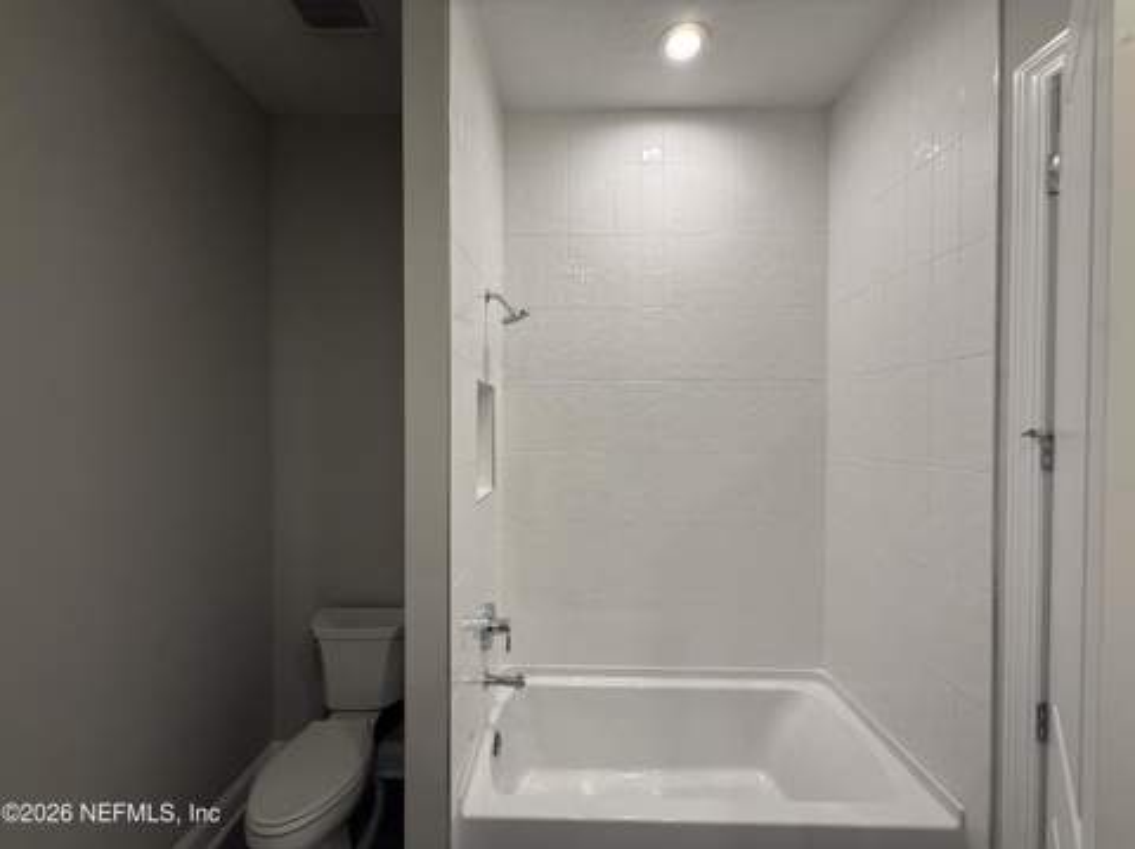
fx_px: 459
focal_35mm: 14
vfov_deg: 85.6
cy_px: 424
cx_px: 568
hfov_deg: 102.1
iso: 200
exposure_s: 1/120
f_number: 2.2
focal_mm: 2.22
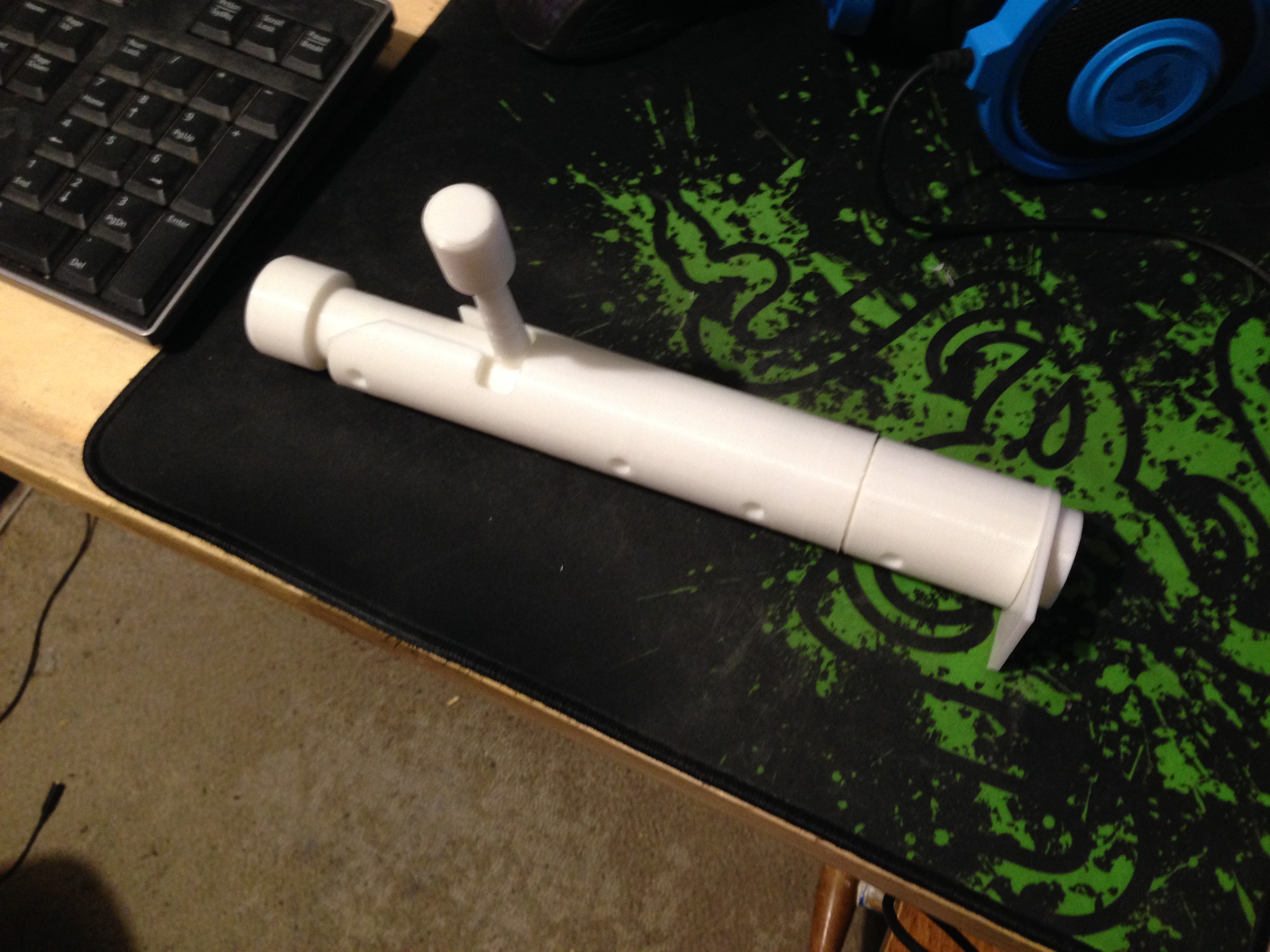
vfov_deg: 42.9
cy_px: 476
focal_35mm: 33
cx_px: 635
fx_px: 1211
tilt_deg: -59.3
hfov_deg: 55.4
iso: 250
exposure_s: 1/20
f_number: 2.4
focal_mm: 4.12
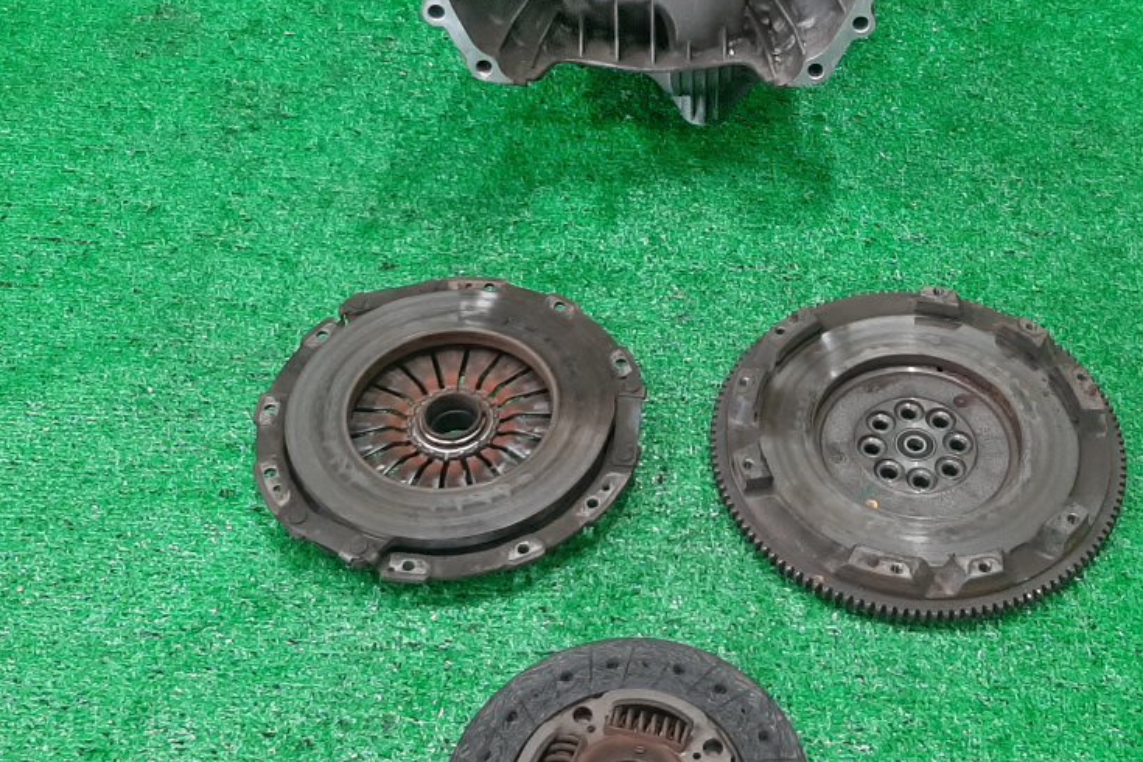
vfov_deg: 25.4
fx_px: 1683
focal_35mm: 53
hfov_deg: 37.3
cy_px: 247
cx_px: 706
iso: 112
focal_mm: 3.93
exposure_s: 1/50
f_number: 1.7
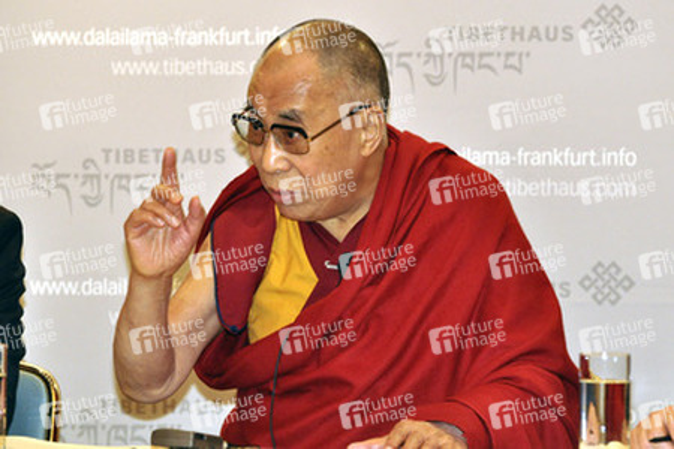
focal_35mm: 270
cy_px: 224
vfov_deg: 5.1
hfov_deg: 7.6
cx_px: 337
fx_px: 5055
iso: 2000
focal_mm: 180
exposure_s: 1/100
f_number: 5.6
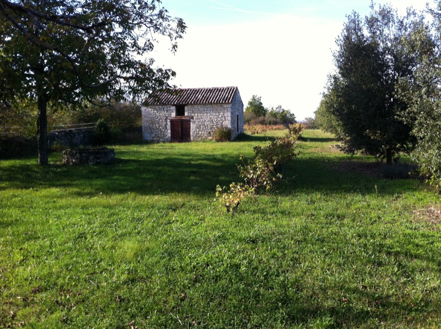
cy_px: 164
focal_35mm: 35
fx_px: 445
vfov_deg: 40.6
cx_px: 220
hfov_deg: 52.7
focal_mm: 3.85
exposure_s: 1/368
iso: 80
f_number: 2.8
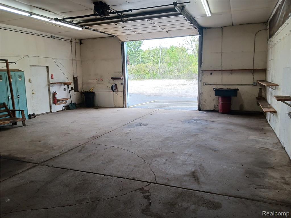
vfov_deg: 51.4
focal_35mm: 27
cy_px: 109
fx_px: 227
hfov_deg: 65.3
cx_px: 146
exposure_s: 1/60
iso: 80
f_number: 1.8
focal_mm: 4
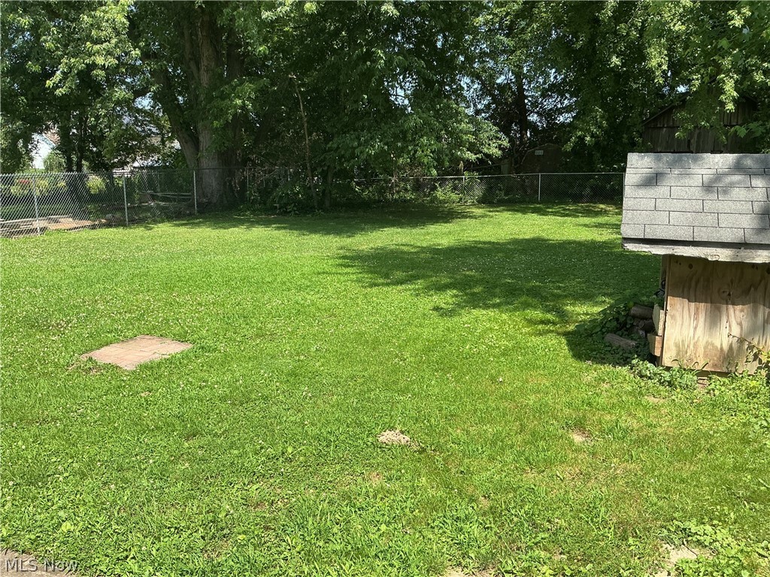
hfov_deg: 61.7
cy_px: 288
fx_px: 645
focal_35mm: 29
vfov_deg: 48.2
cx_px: 385
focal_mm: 3
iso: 25
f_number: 1.8
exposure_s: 1/719
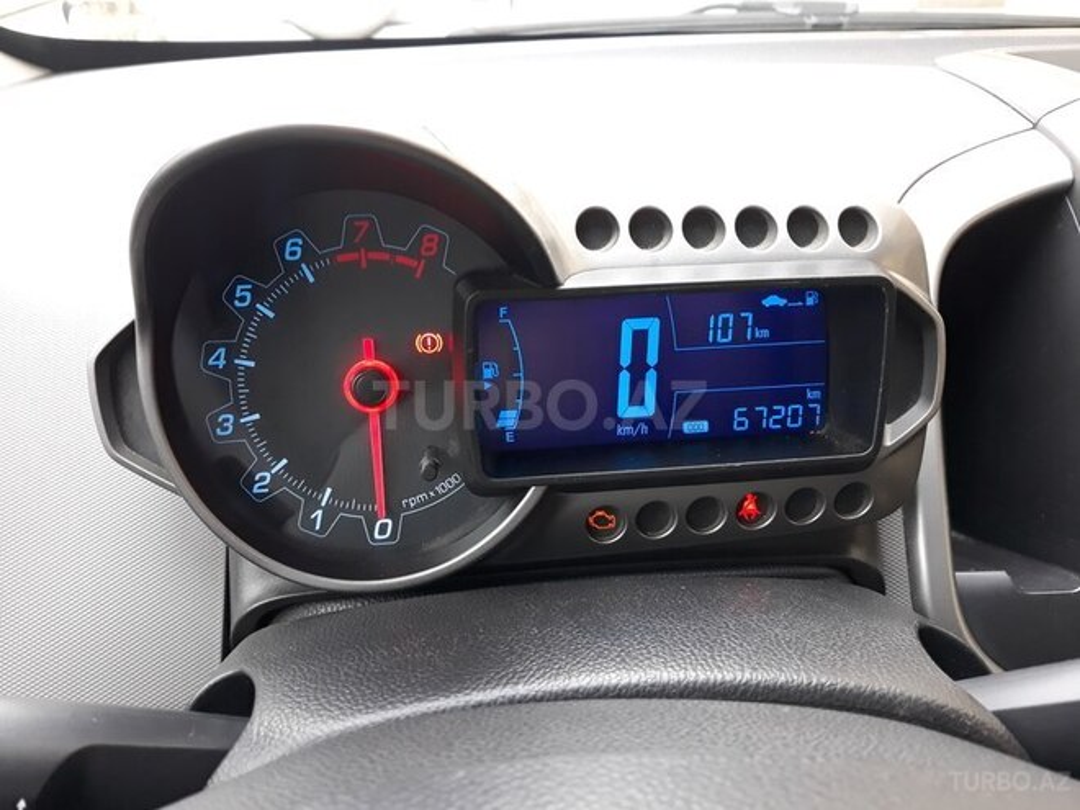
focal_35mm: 27
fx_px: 842
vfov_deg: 51.4
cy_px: 405
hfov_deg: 65.3
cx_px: 540
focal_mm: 3.71
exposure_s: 1/50
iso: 125
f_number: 1.7
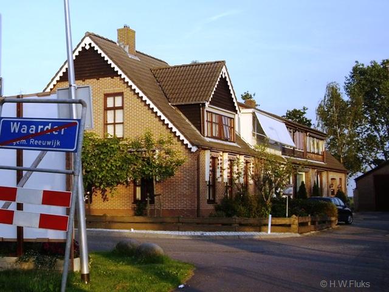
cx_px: 194
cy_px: 146
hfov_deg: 49.0
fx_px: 427
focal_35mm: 38
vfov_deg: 37.7
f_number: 2.8
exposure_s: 1/320
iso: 64
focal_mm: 7.9
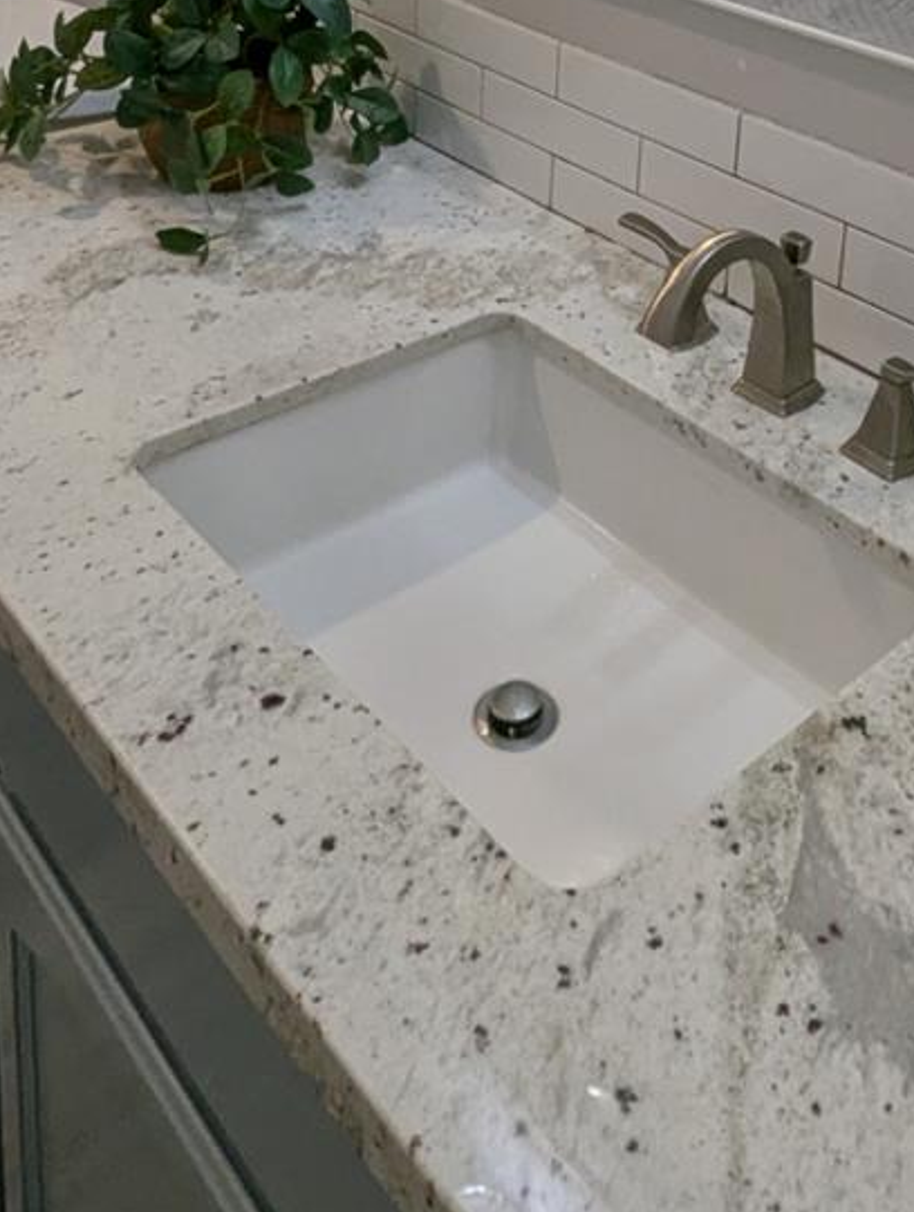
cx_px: 649
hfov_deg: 39.1
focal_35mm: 36
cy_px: -41
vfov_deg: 42.9
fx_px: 1263
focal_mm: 1.95
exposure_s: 1/120
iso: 42
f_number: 2.2
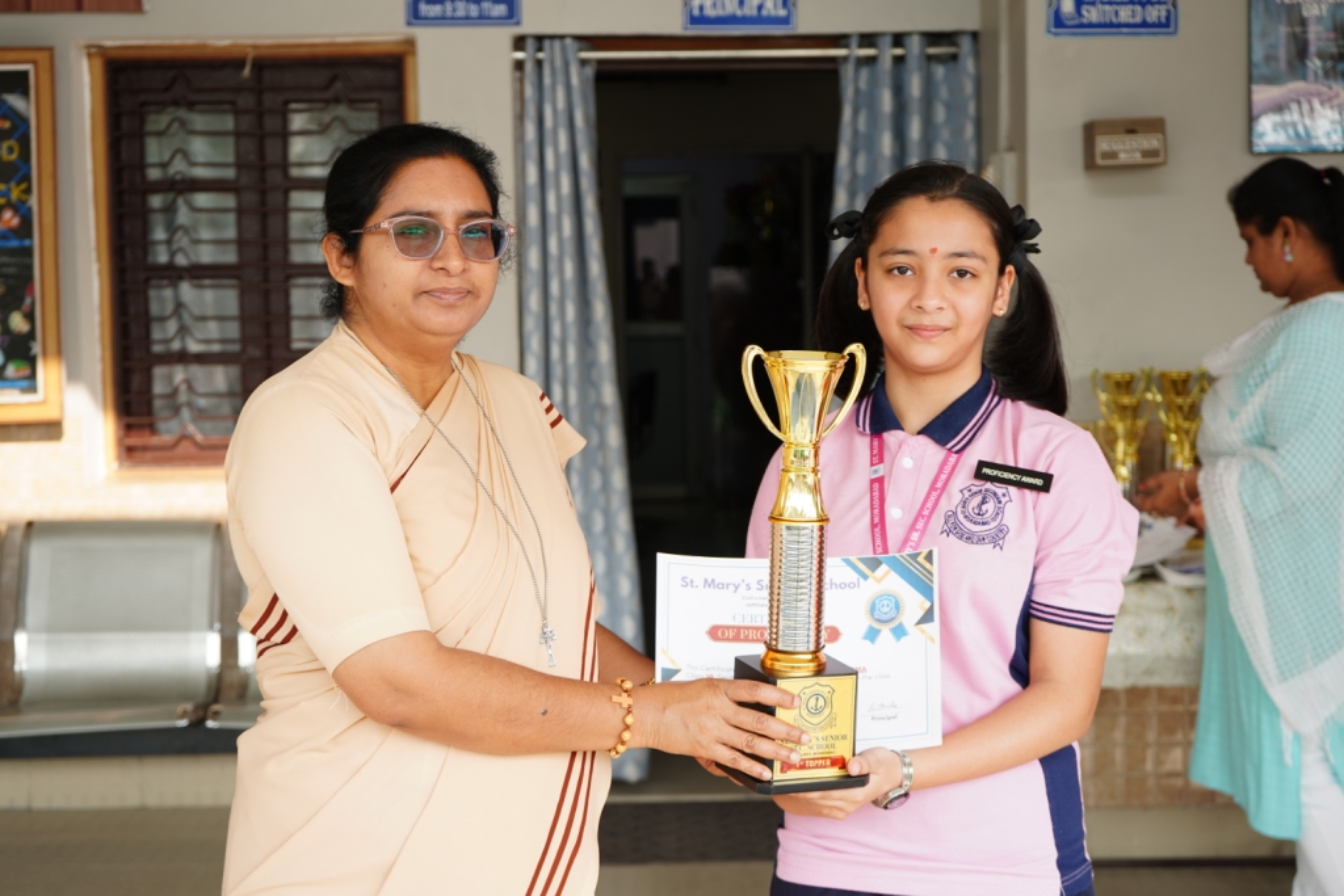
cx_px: 672
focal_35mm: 57
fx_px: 2128
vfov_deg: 23.8
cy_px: 448
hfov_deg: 35.0
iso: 100
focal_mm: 57
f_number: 5.6
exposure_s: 1/80
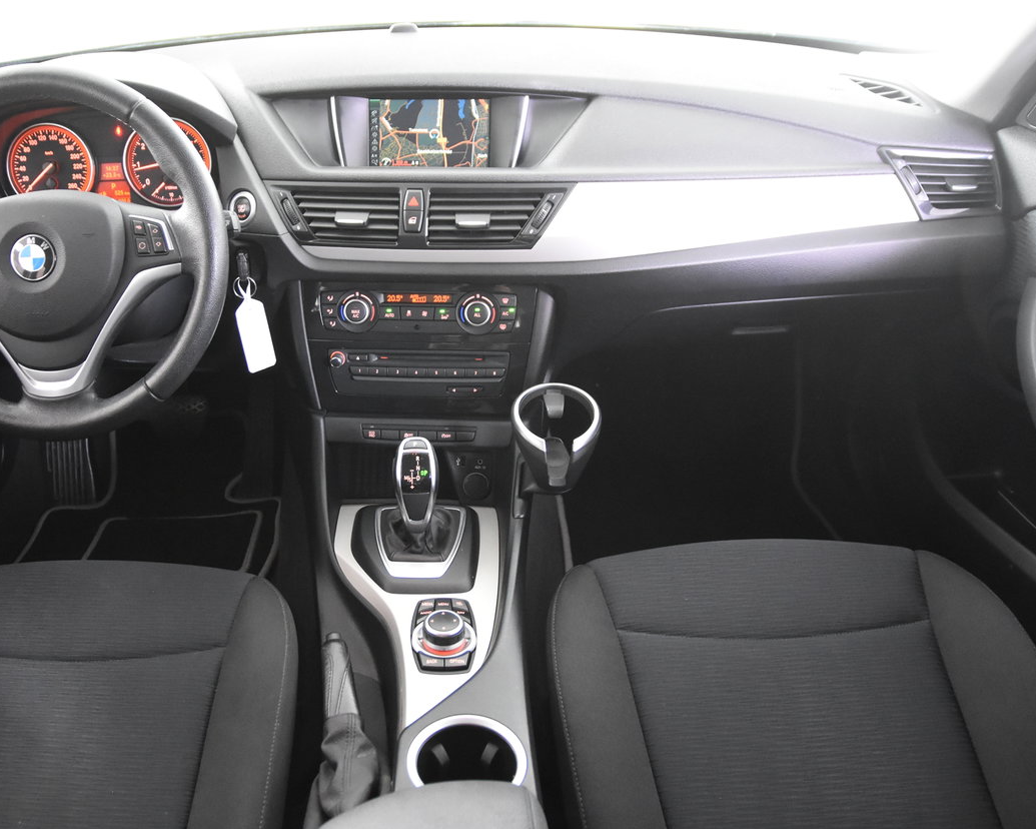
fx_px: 907
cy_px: 409
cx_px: 410
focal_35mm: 30
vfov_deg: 49.1
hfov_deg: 58.9
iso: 4500
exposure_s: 1/25
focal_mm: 17
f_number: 2.8
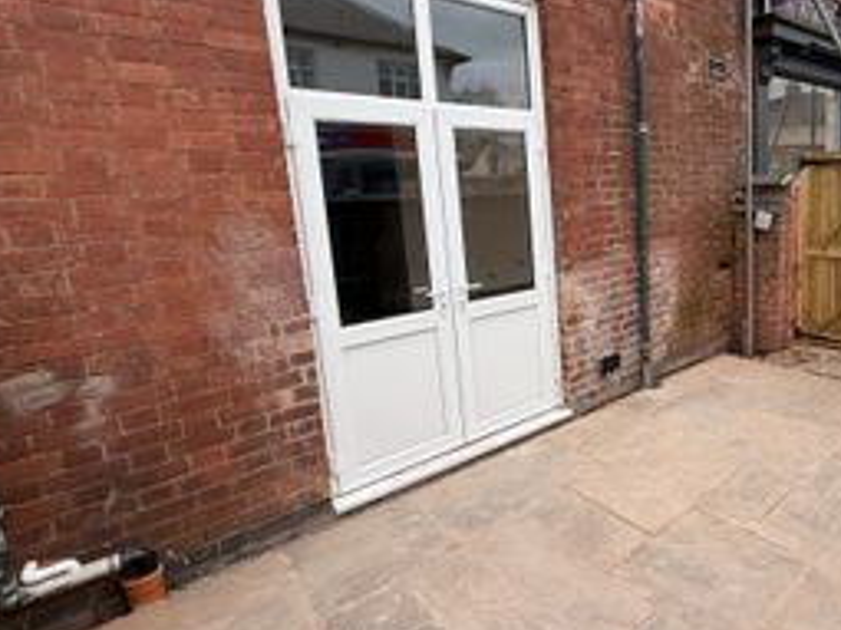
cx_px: 630
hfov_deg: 71.3
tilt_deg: -8.9
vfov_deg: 60.8
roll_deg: +1.3
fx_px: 534
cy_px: 270
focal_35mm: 22
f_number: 2.2
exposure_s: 1/482
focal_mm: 2.22
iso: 50
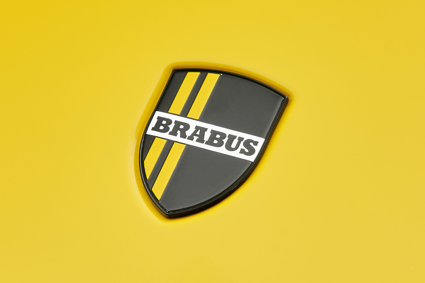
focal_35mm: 70
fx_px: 826
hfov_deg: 28.8
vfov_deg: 19.5
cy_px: 142
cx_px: 212
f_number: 6.3
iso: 500
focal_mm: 70
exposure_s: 1/30
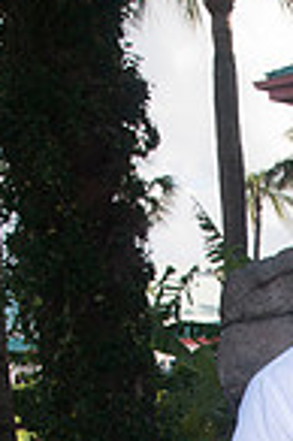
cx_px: 406
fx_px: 1248
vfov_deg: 18.5
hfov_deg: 12.8
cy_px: 586
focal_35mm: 102
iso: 200
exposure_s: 1/200
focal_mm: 22
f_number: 8
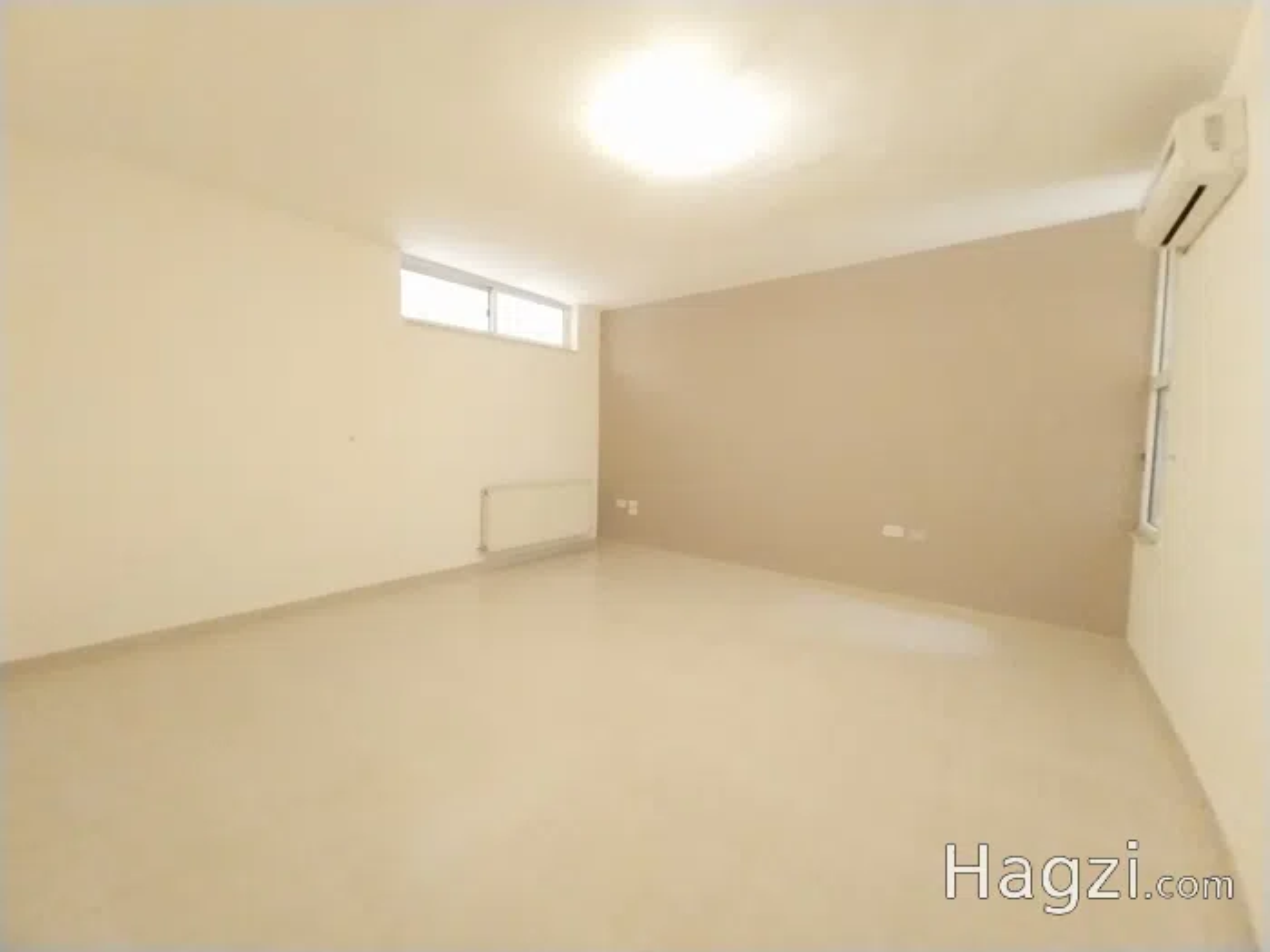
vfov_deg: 89.9
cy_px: 476
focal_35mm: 13
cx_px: 635
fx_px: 477
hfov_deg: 106.2
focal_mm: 1.3
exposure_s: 1/14
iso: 640
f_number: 2.2
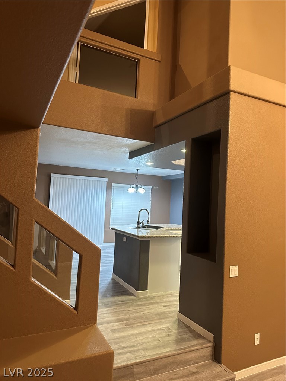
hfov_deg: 56.8
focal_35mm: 24
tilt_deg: +2.8
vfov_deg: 71.6
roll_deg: -3.5
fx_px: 264
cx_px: 143
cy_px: 190
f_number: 1.78
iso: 500
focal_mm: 6.86
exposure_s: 1/60
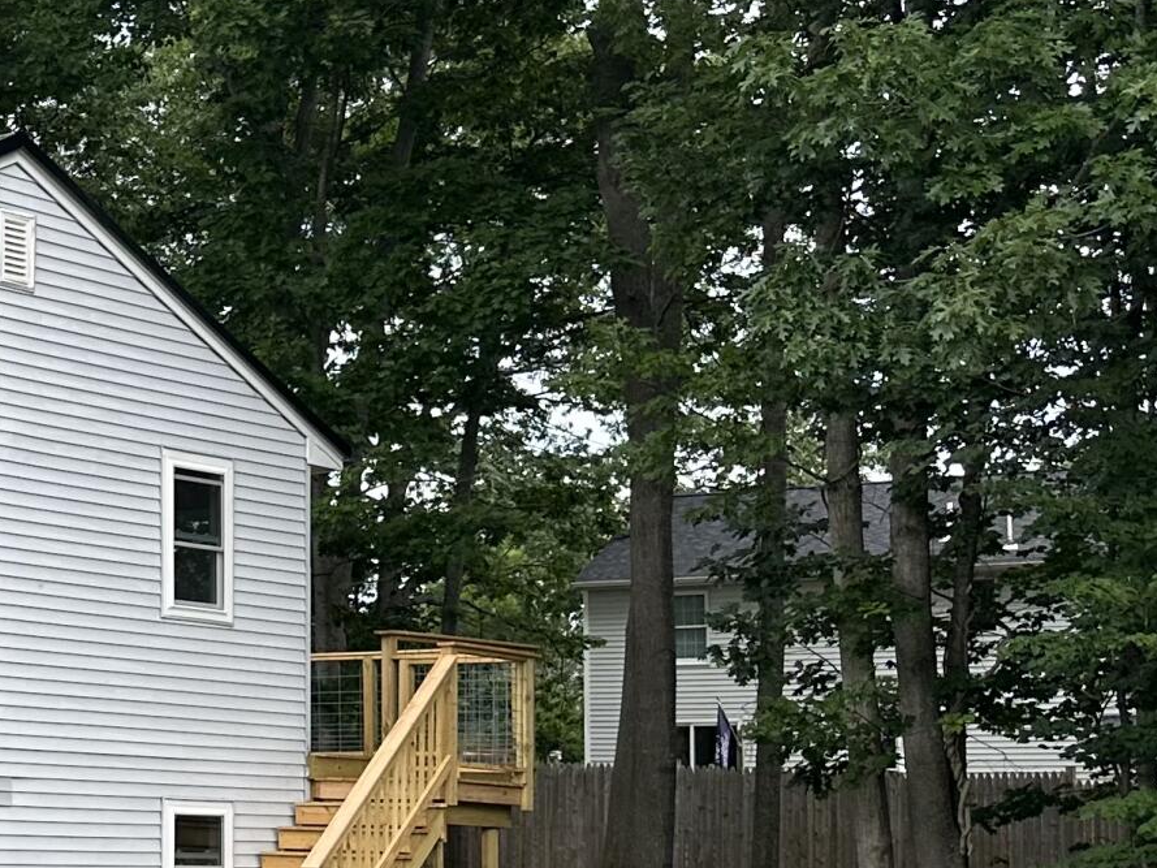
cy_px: 625
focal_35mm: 81
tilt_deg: +3.6
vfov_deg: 18.1
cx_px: -593
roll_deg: -0.6
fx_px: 2708
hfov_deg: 20.5
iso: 80
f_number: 1.78
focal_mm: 6.86
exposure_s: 1/406
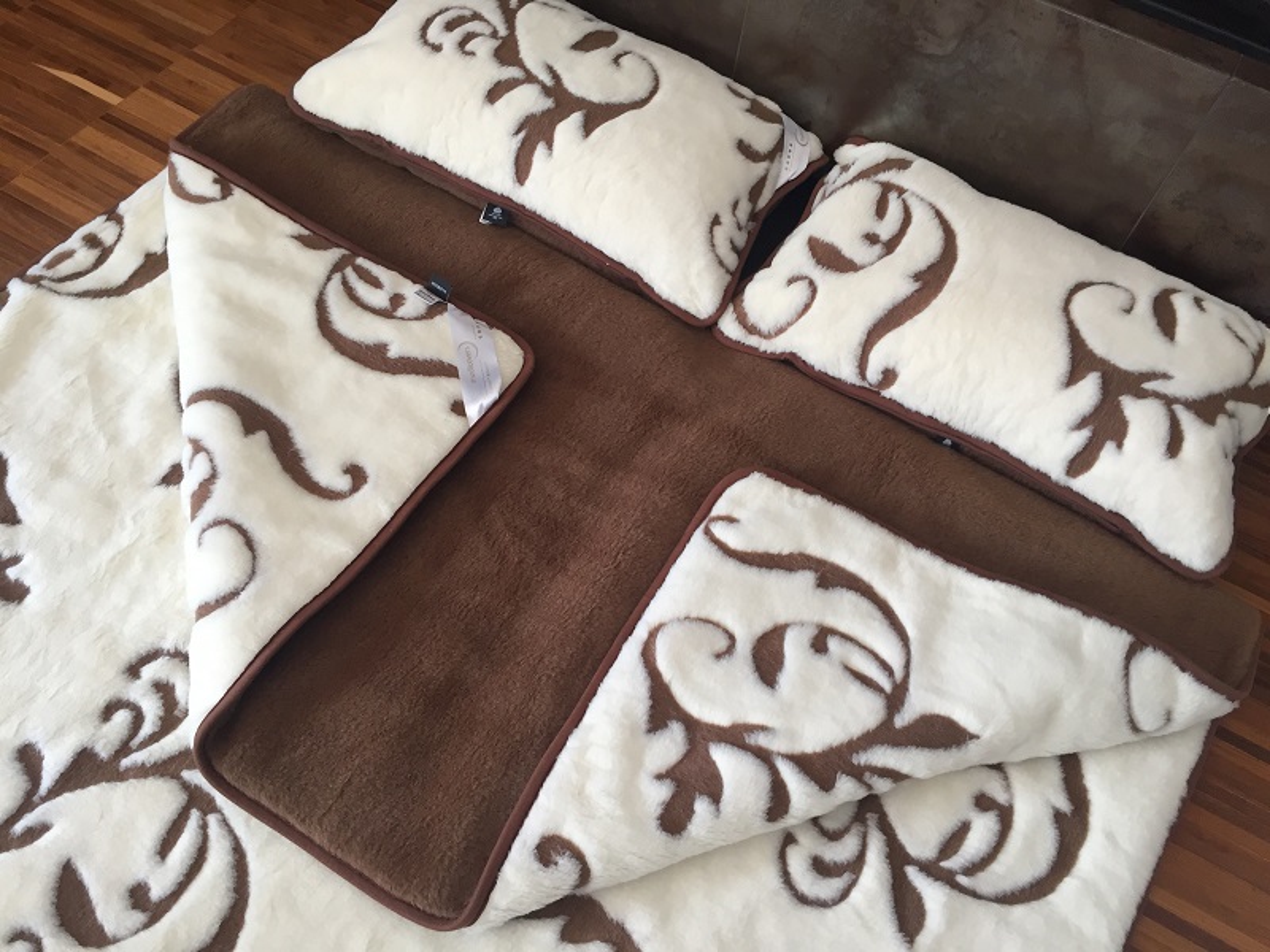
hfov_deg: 61.7
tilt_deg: -57.3
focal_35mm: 29
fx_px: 1064
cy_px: 476
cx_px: 635
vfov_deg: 48.2
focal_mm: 4.15
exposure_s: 1/33
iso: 40
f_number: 2.2
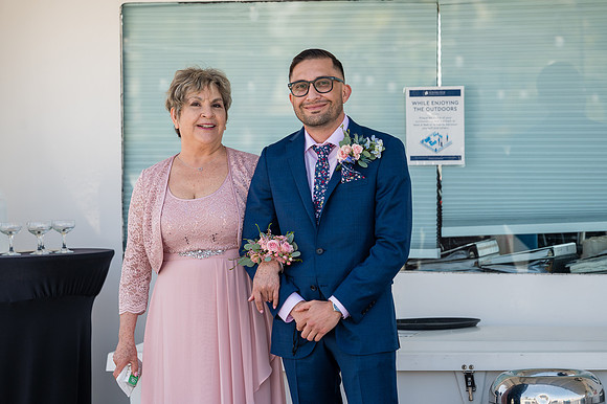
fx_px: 2780
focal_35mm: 165
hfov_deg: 12.5
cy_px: 202
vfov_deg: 8.3
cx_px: 304
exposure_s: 1/500
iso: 160
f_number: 4.5
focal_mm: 165
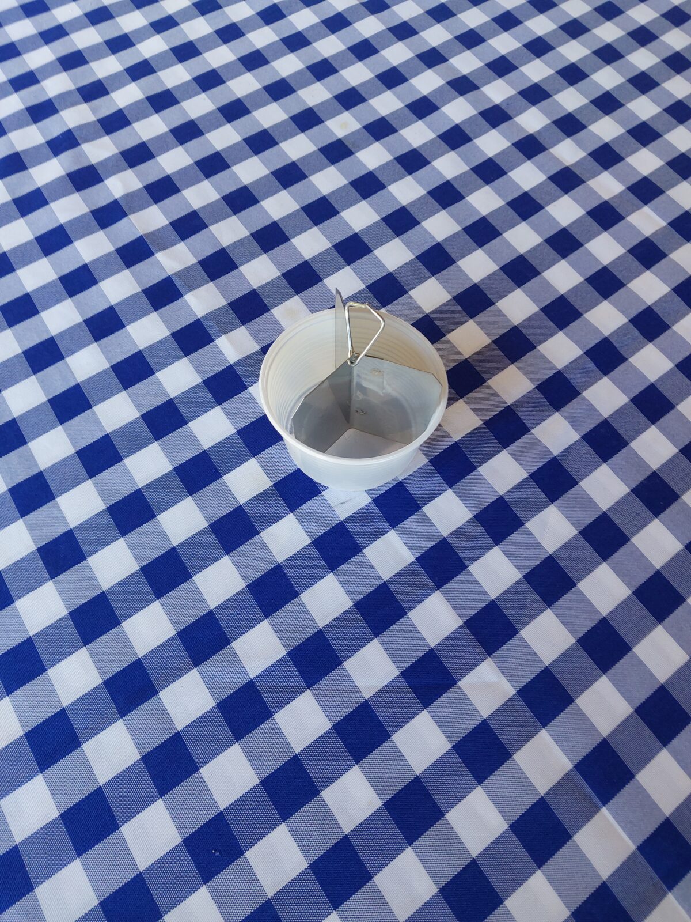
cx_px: 346
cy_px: 461
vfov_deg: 60.0
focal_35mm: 30
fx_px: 798
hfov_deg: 46.8
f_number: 1.8
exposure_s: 1/120
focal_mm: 4.6
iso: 125
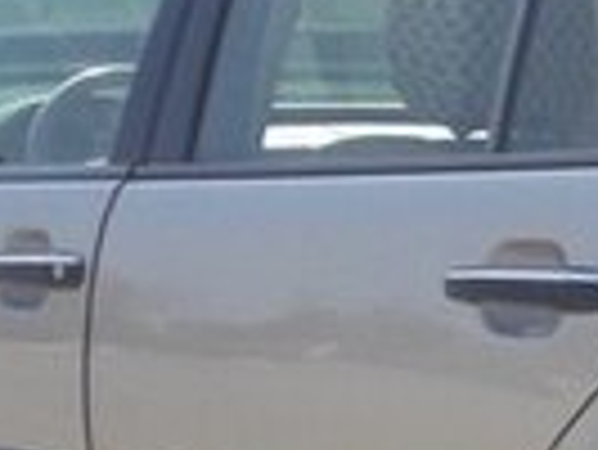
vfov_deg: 10.5
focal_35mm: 139
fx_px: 2403
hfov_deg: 13.4
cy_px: 547
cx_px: 886
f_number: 1.9
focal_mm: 3.7
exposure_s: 1/903
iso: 40
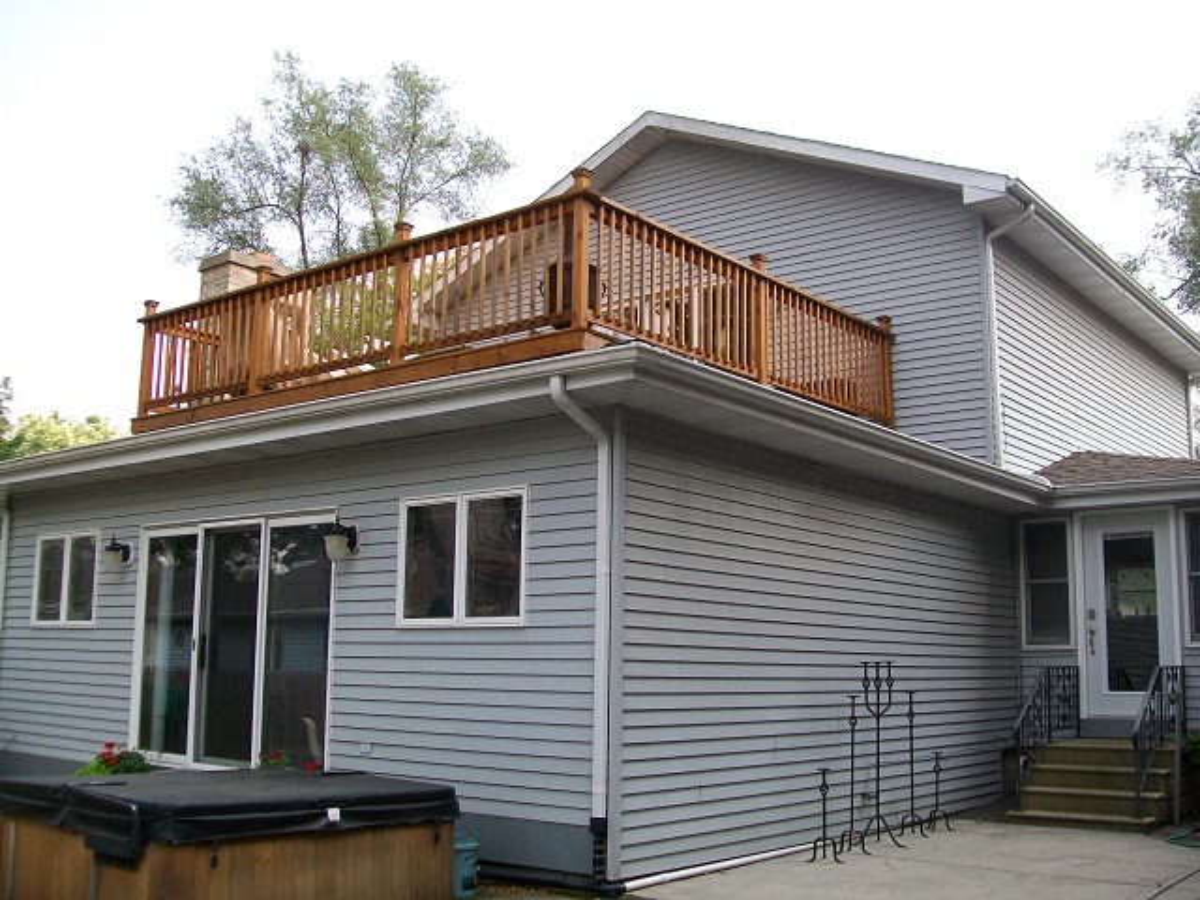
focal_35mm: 36
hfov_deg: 51.4
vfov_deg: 39.7
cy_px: 450
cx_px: 600
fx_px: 1248
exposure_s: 1/250
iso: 64
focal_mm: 6
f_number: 2.7
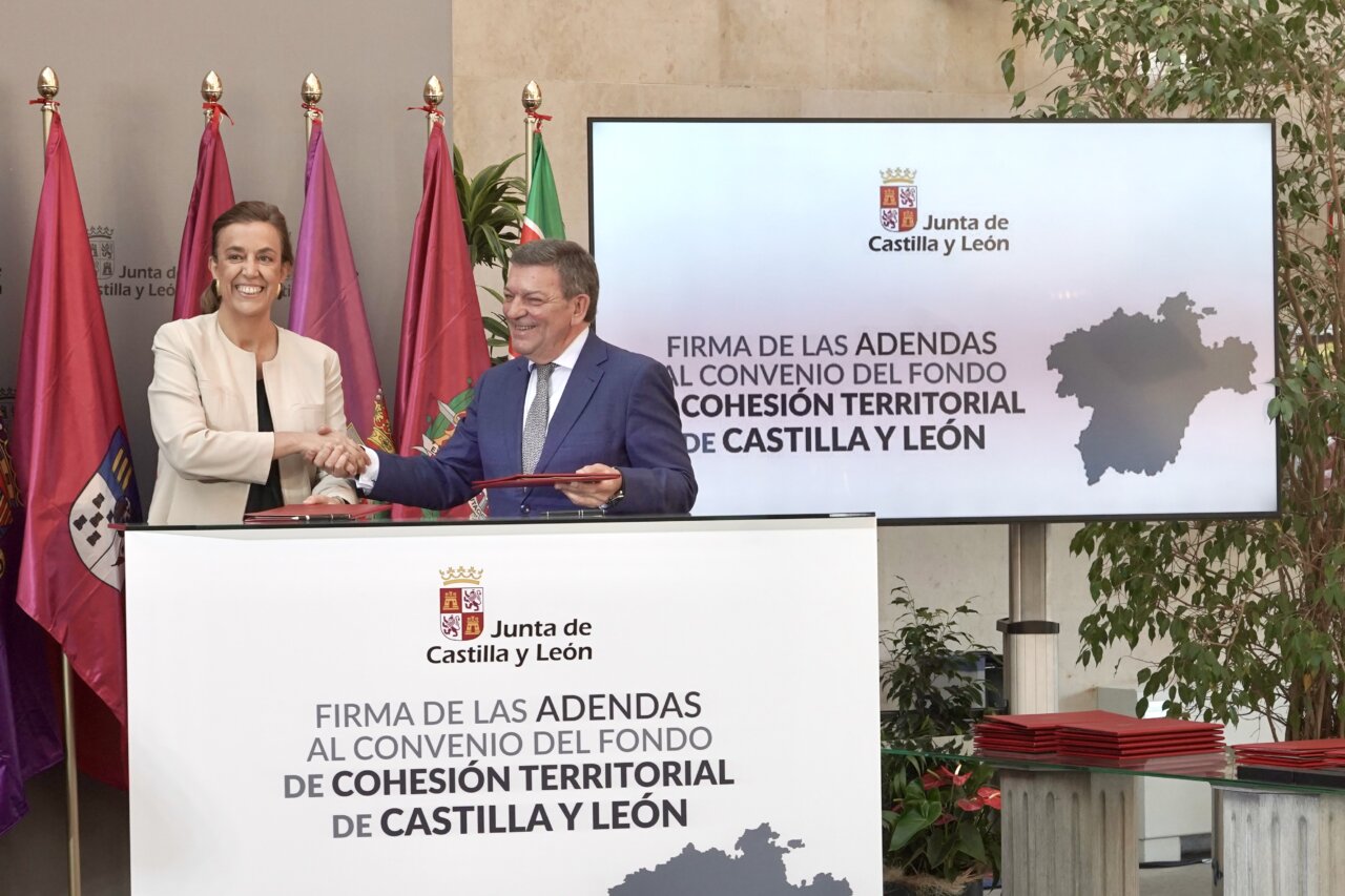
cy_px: 448
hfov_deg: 18.8
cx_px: 672
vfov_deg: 12.6
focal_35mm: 109
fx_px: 4072
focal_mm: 73
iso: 1250
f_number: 7.1
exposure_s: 1/200
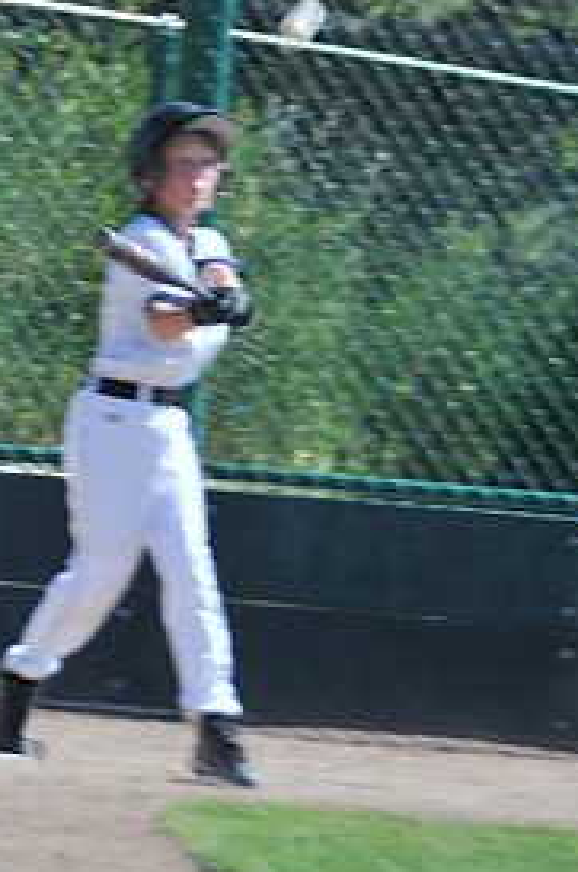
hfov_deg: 2.1
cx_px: 168
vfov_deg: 3.2
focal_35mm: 638
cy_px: 256
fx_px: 15423
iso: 200
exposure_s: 1/250
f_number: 5.6
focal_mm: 200
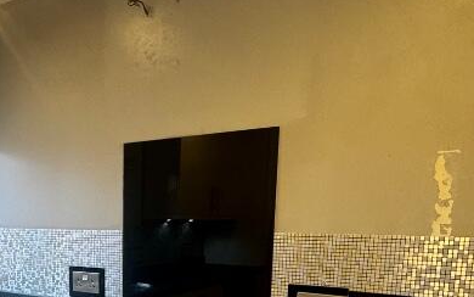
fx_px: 504
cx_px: 114
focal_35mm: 39
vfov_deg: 30.5
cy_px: 297
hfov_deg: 48.3
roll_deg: -0.3
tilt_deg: -8.6
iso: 200
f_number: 2.2
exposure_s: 1/50
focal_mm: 2.22
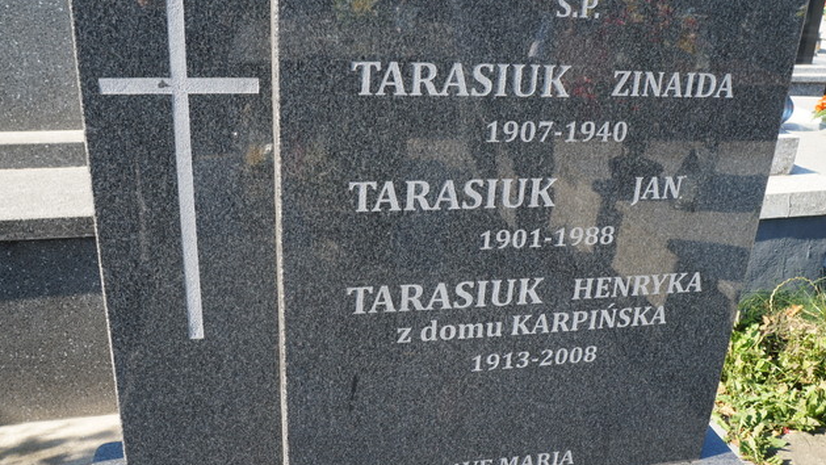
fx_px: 735
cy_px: 222
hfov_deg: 58.7
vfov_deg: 35.1
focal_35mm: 34
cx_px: 418
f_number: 6.3
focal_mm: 21
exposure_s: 1/160
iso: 200
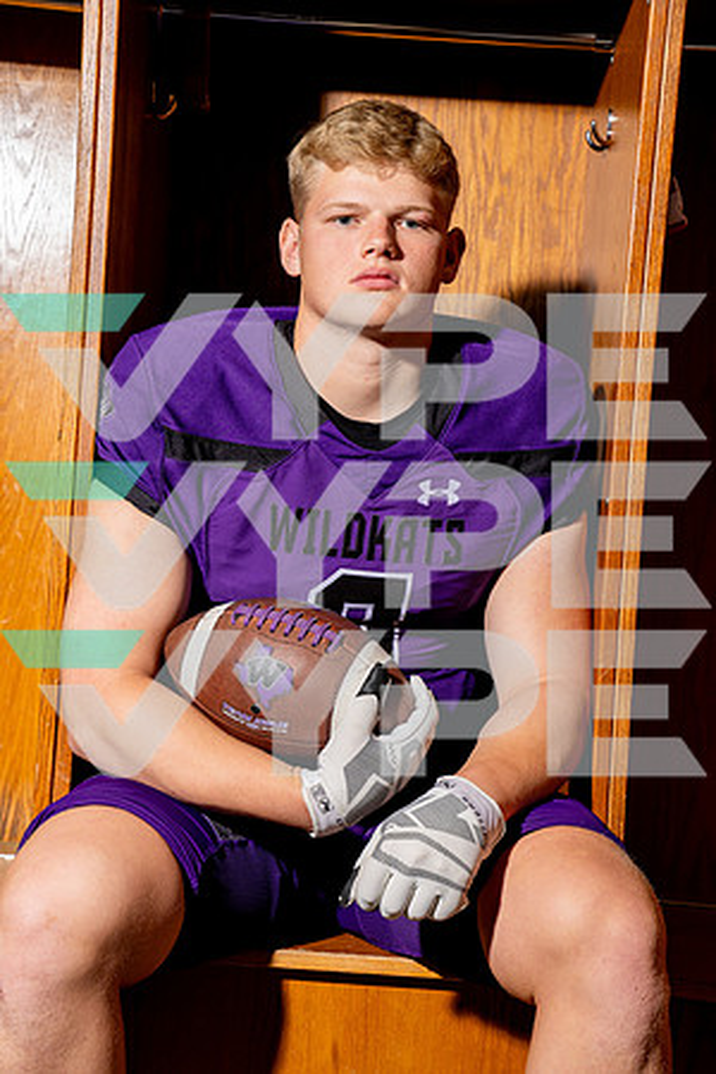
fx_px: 2088
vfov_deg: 28.8
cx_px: 358
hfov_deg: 19.5
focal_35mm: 70
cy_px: 537
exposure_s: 1/250
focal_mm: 70
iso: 100
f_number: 5.6
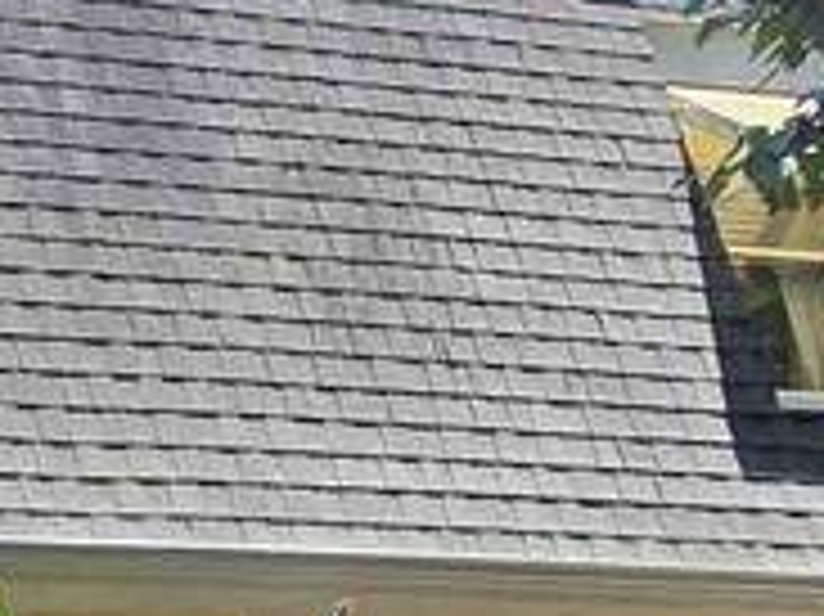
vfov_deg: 15.9
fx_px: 2165
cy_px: 607
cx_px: -702
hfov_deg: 17.2
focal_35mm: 91
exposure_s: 1/857
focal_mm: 2.2
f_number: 2.2
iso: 50
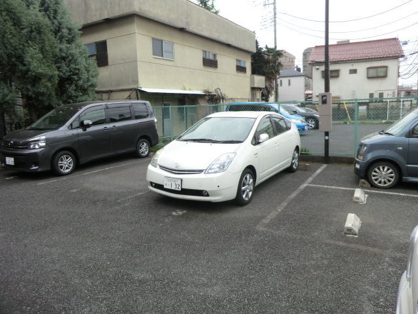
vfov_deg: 56.8
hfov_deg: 71.6
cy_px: 157
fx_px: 290
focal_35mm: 24
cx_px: 209
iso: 80
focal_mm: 4.3
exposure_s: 1/200
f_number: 3.2
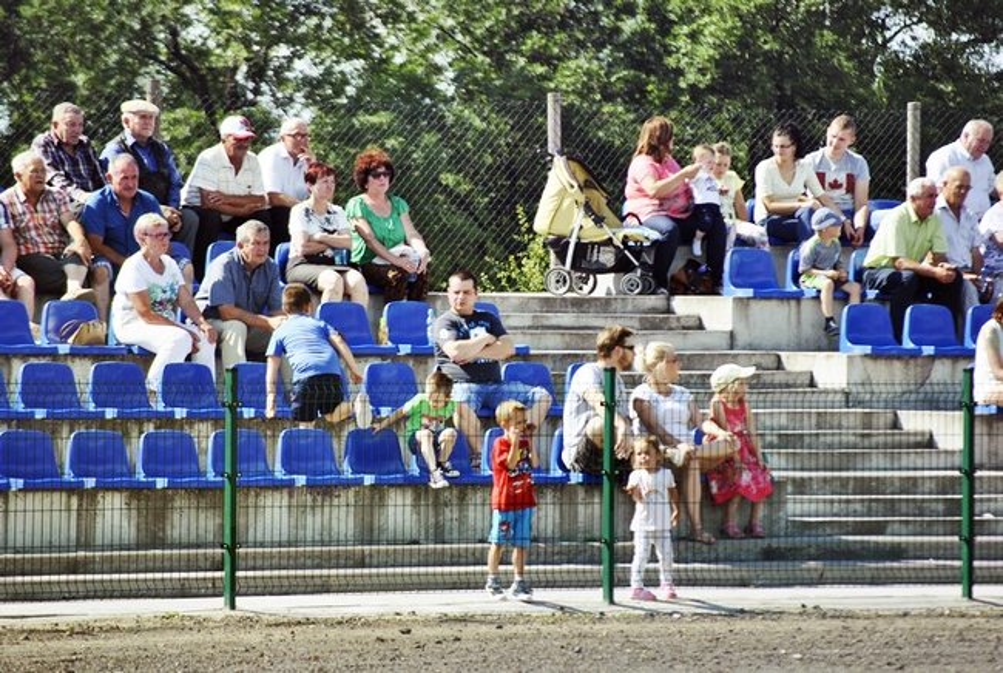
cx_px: 502
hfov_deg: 6.9
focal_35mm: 300
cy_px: 336
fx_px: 8374
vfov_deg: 4.6
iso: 200
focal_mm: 200
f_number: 5.6
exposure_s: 1/500
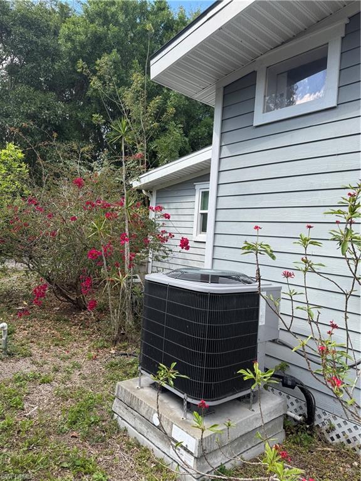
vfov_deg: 71.6
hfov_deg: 56.8
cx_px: 180
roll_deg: -2.3
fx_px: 334
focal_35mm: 24
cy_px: 240
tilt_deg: -0.3
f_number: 1.78
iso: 80
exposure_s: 1/1042
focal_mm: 6.76
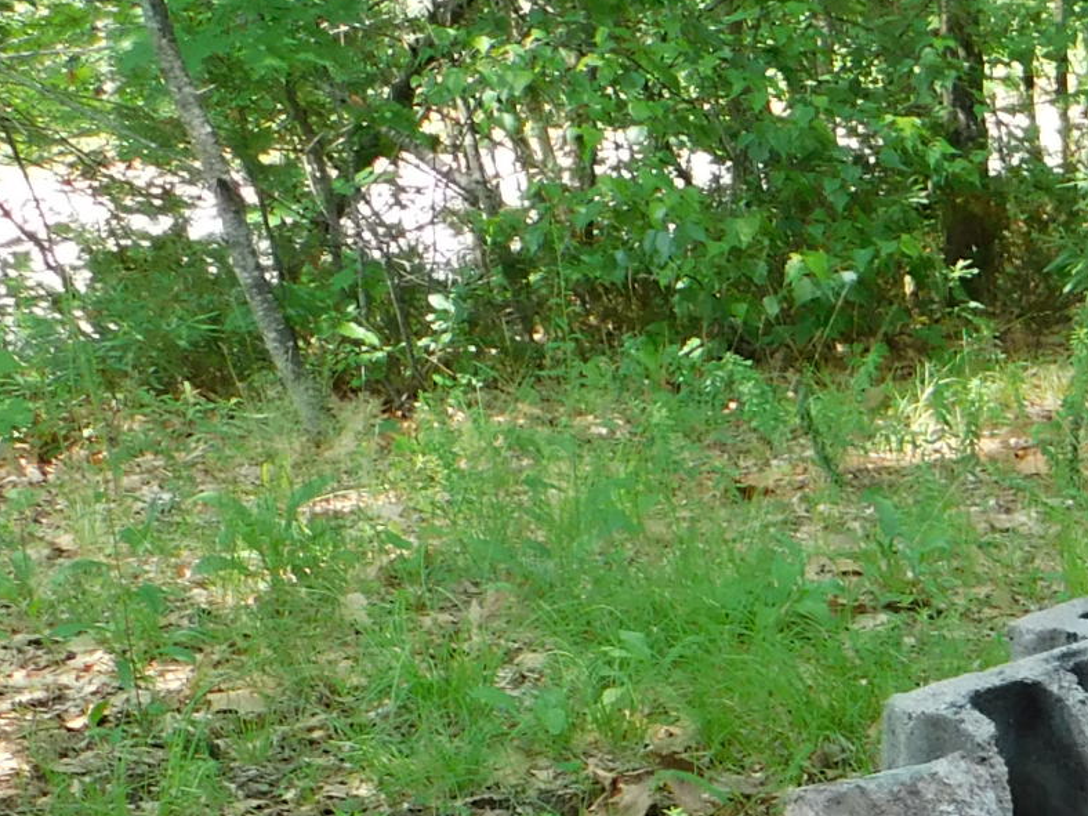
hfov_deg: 13.3
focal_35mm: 137
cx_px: 1776
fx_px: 4306
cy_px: 1080
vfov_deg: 10.6
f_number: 3.5
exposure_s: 1/80
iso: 125
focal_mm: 6.3
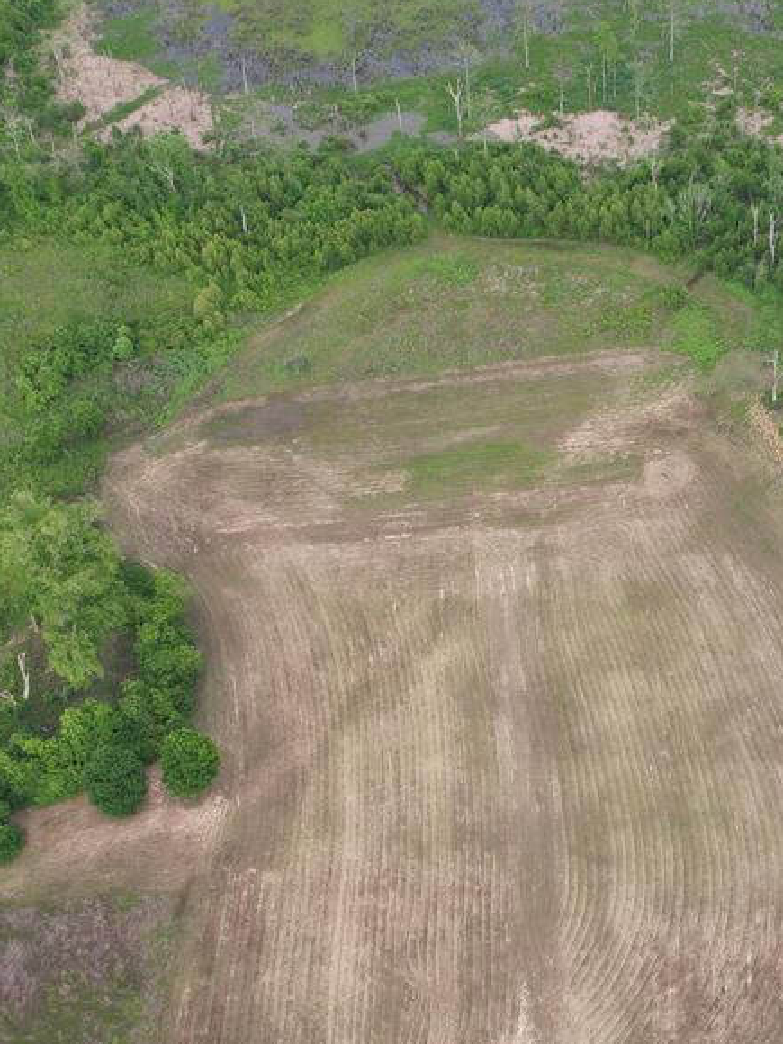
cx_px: 601
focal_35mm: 56
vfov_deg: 34.3
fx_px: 1689
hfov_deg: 25.7
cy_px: 596
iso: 110
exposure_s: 1/320
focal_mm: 8.4
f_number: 2.8
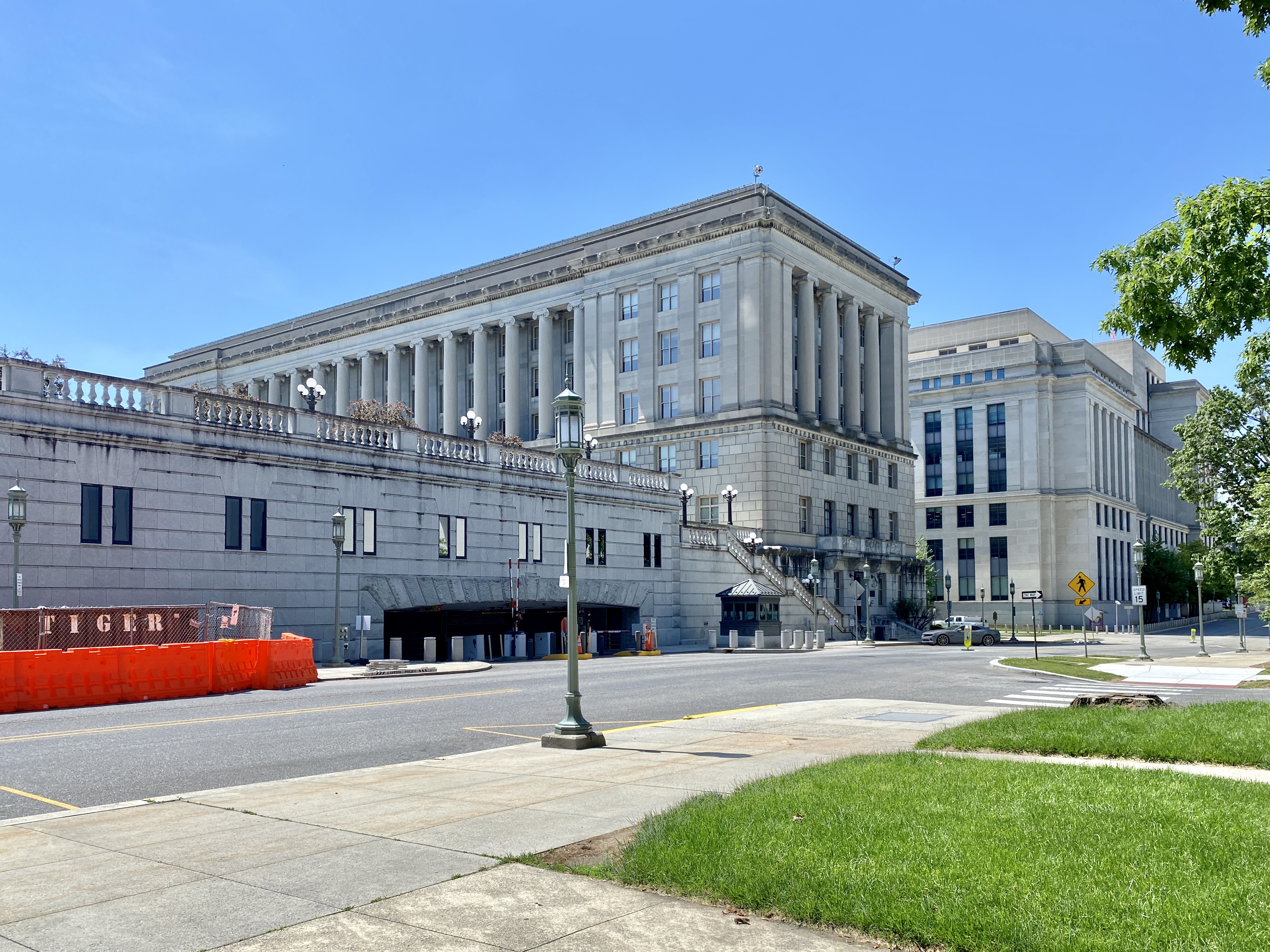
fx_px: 954
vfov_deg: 53.1
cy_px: 476
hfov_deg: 67.3
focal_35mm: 26
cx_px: 635
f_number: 1.8
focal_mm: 4.25
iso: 32
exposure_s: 1/2817
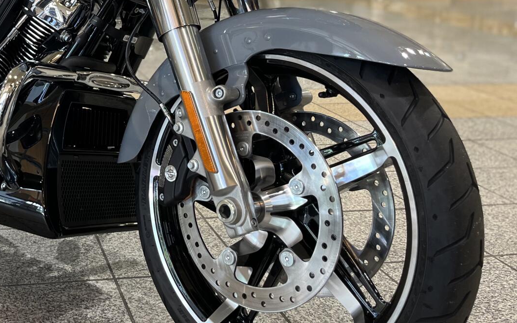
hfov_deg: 36.8
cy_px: 2
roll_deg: +0.3
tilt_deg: -5.4
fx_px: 733
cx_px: 69
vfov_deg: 23.8
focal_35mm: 52
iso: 100
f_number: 1.6
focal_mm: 5.1
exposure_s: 1/60
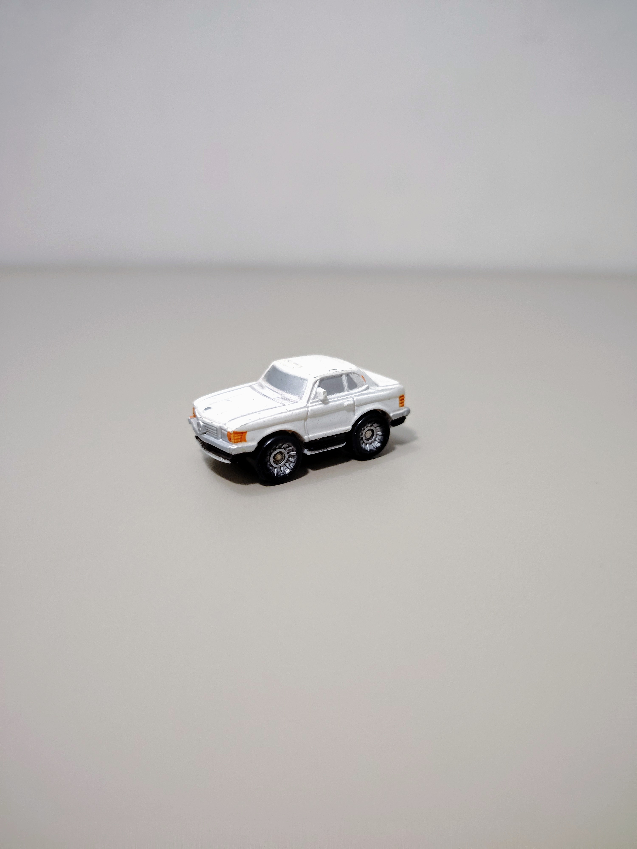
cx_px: 318
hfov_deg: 56.8
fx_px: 589
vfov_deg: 71.6
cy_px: 424
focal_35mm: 24
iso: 1250
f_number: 1.75
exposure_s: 1/50
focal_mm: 5.25
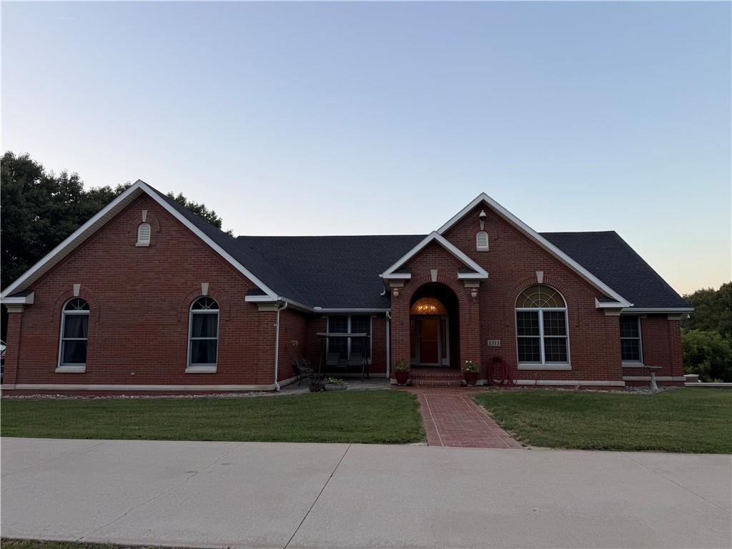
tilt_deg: +7.3
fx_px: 508
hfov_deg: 71.6
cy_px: 274
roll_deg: +0.4
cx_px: 366
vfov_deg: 56.8
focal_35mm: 24
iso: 80
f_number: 1.78
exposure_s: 1/412
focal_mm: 6.76
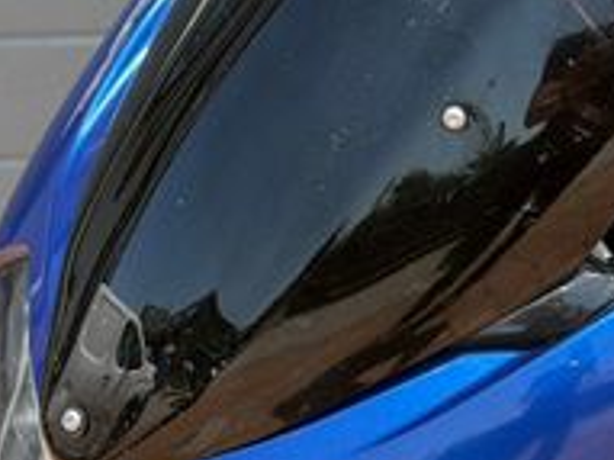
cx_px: 839
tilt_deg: -22.2
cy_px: 357
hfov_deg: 11.9
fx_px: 2854
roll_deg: +2.9
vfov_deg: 9.2
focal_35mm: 161
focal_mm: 6.76
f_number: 1.78
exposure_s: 1/1980
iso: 100
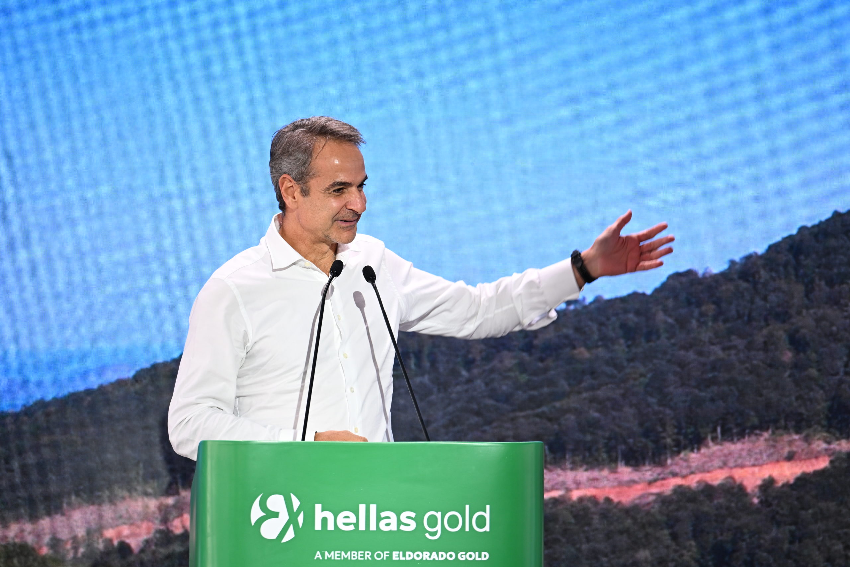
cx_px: 425
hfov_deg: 7.3
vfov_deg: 4.9
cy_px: 284
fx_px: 6682
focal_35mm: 283
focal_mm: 283
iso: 400
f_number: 5.6
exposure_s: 1/125
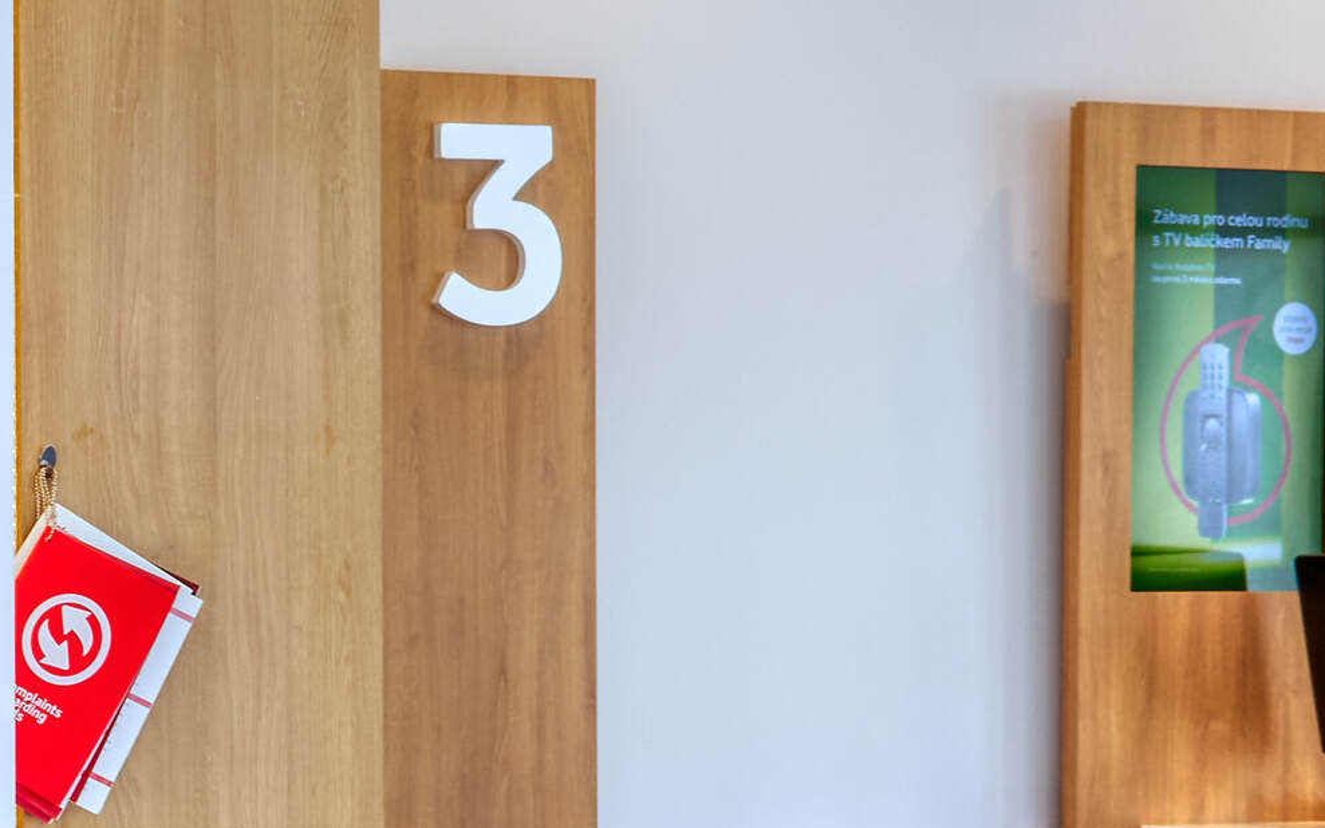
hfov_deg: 19.9
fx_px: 3575
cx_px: -205
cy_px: 673
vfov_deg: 13.1
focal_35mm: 99
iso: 320
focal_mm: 24
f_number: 8
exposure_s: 1/30
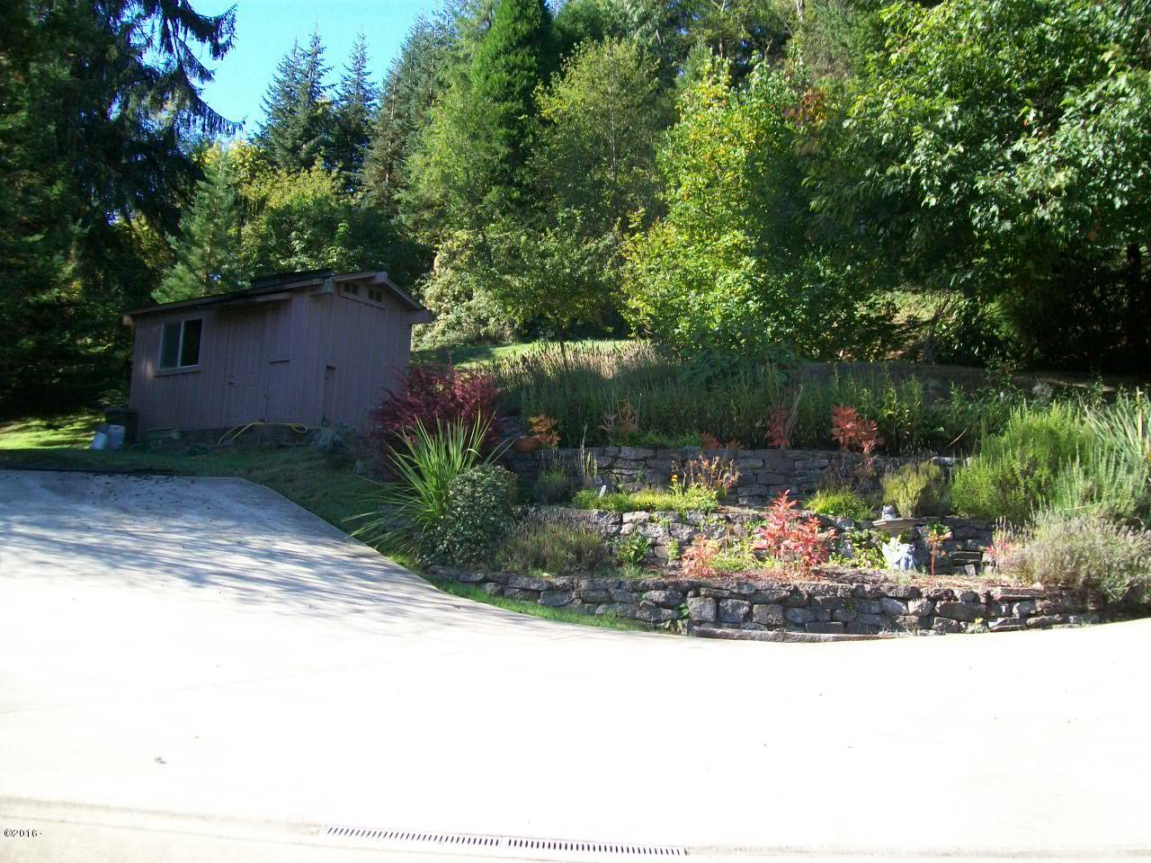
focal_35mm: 36
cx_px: 576
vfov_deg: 39.7
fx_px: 1197
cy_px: 432
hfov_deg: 51.4
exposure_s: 1/320
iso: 64
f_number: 2.7
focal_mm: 6
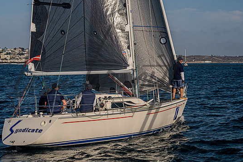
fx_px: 560
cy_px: 52
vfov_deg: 16.4
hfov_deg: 24.4
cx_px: 146
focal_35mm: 83
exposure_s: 1/1600
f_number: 6.3
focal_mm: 56
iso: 400
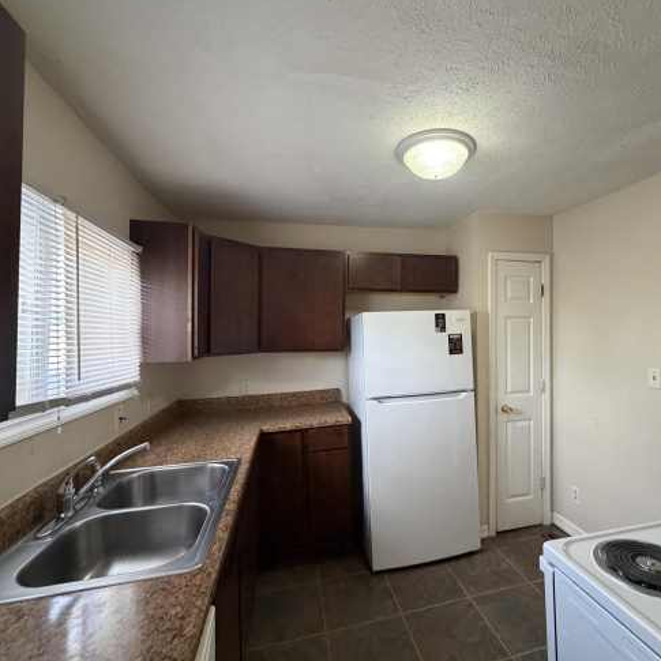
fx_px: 367
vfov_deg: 84.0
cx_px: 388
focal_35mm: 17
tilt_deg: -0.4
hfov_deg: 83.2
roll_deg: +0.5
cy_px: 327
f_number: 2.2
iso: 400
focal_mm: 2.22
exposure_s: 1/60
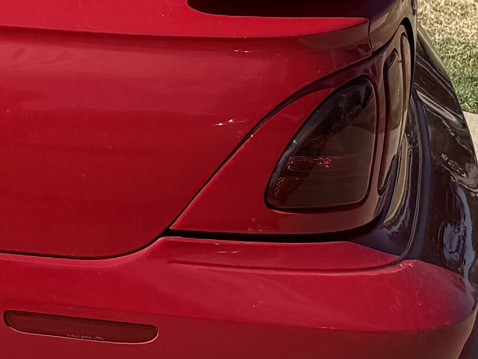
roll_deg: +0.0
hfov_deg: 11.9
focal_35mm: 131
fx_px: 1809
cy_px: -184
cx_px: -696
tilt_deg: -9.2
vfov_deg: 10.9
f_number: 1.78
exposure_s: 1/5319
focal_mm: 6.76
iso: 80
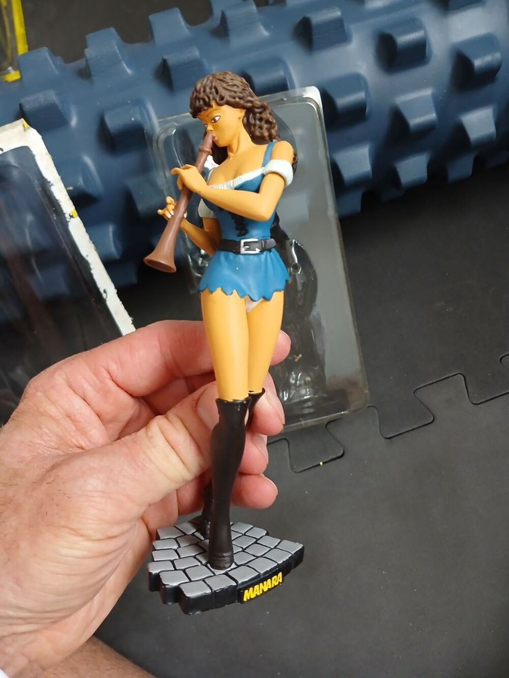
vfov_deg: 67.3
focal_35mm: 26
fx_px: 510
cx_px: 254
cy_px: 339
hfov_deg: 53.1
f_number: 1.8
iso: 250
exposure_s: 1/25
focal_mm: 3.98
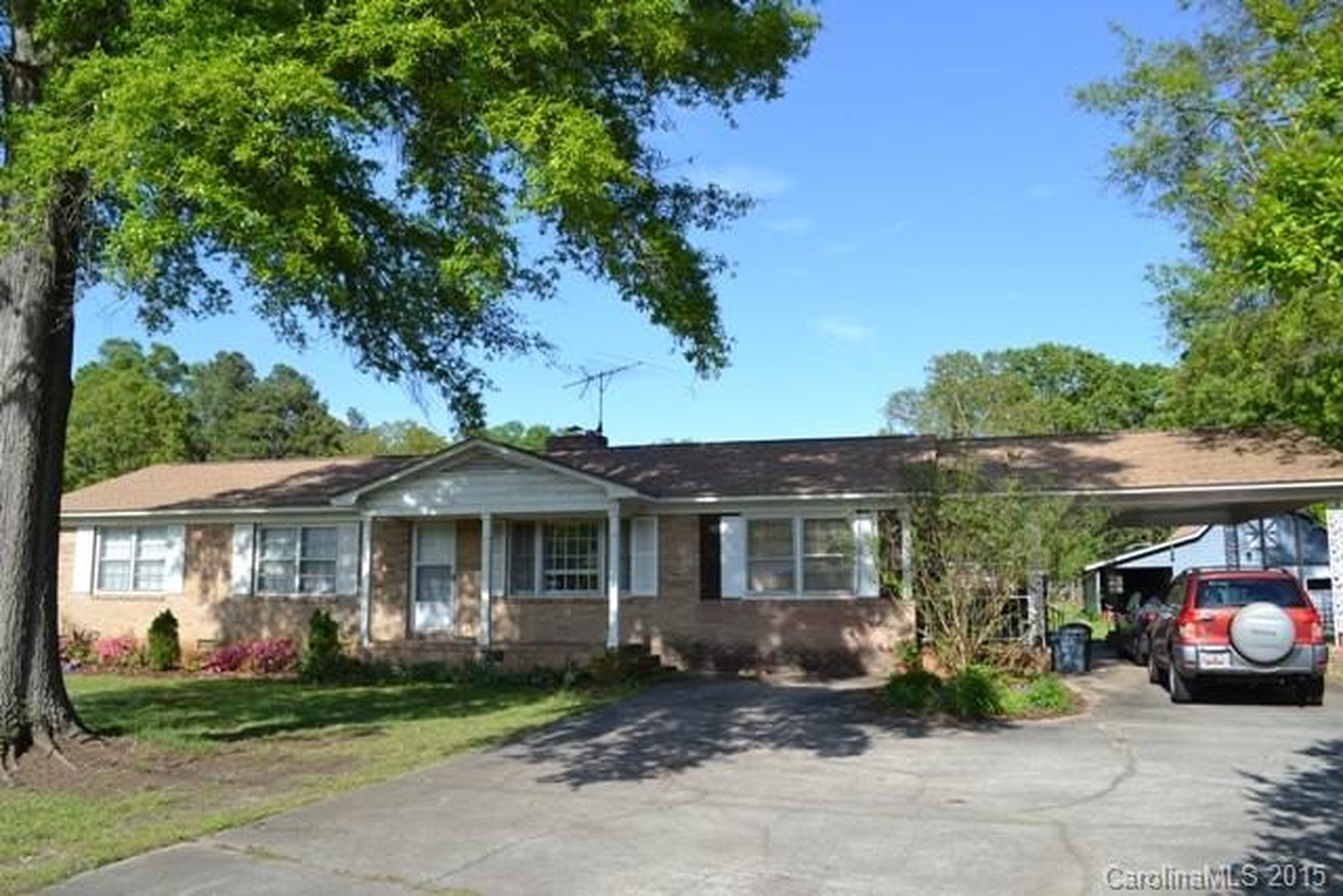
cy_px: 448
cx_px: 672
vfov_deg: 48.0
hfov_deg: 67.4
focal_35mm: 27
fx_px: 1007
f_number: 7.1
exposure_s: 1/200
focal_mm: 18
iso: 100
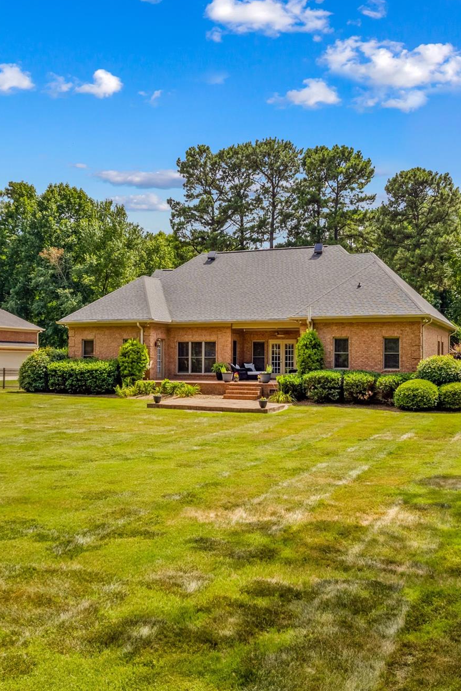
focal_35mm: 34
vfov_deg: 55.8
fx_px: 653
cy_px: 339
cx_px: 247
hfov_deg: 38.9
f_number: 2.8
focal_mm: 8.38
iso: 100
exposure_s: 1/1000
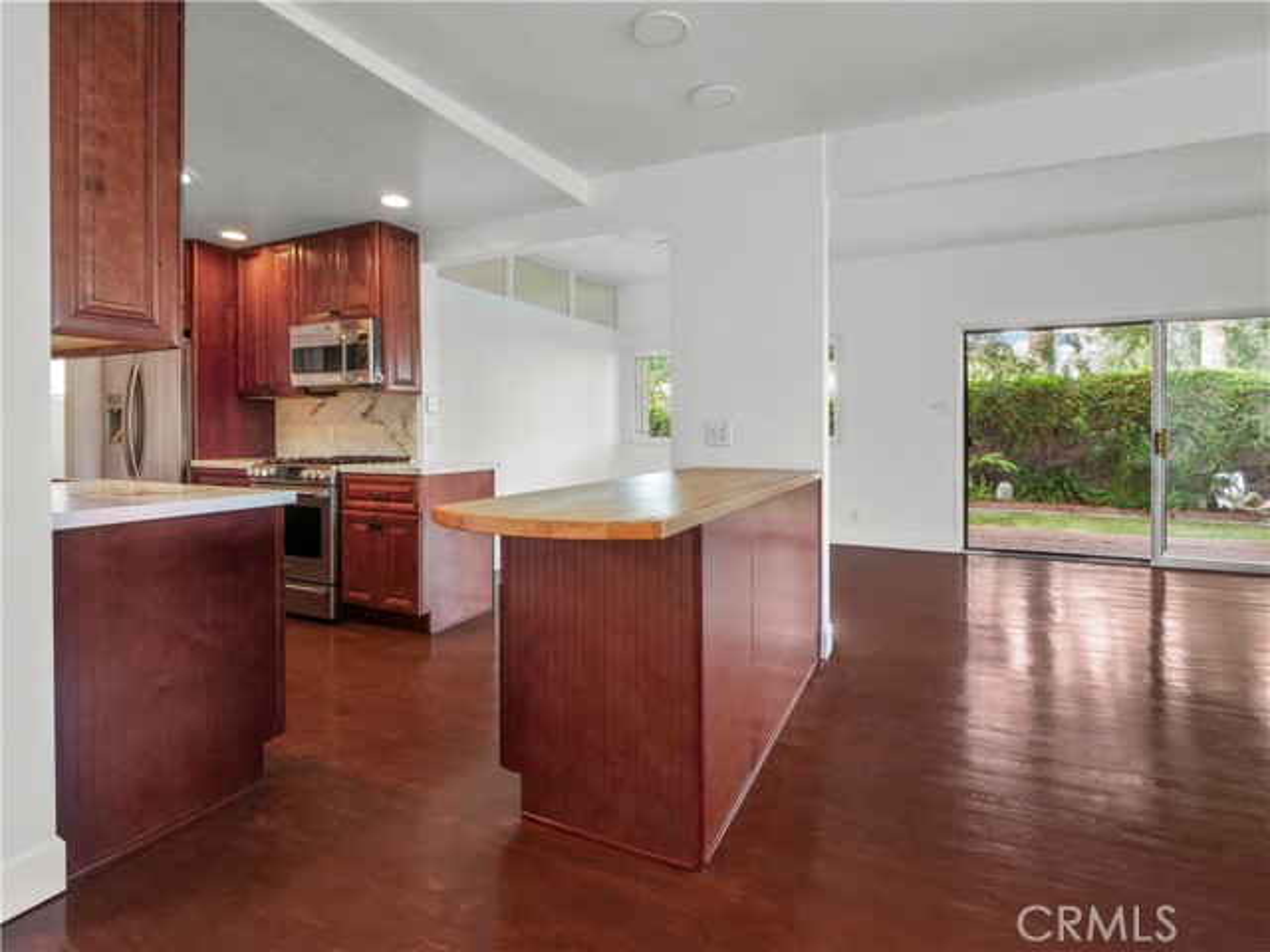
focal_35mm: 16
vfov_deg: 78.1
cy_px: 476
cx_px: 635
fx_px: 587
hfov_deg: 94.5
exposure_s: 1/15
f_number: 9
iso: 1000
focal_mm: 8
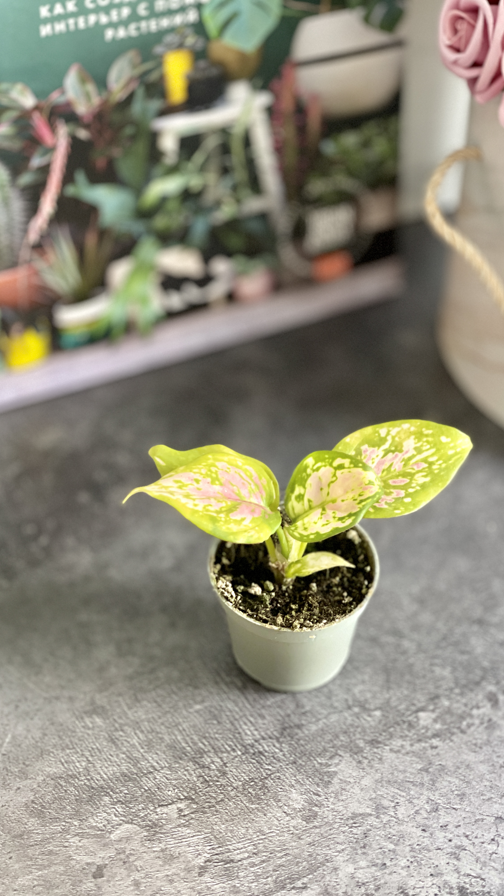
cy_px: 448
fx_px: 1663
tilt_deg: -44.7
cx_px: 259
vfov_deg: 30.2
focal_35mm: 70
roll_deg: -0.9
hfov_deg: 17.2
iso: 400
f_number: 2.2
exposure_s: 1/35
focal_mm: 7.5
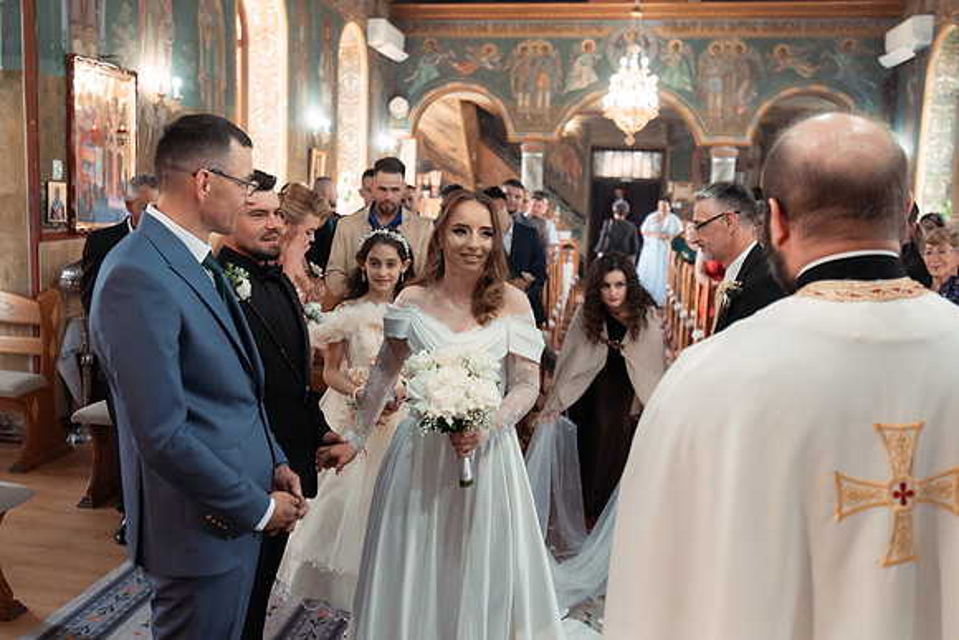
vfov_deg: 39.4
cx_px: 447
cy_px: 317
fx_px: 895
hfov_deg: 56.3
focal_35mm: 34
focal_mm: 30
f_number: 2.8
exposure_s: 1/200
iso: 1250
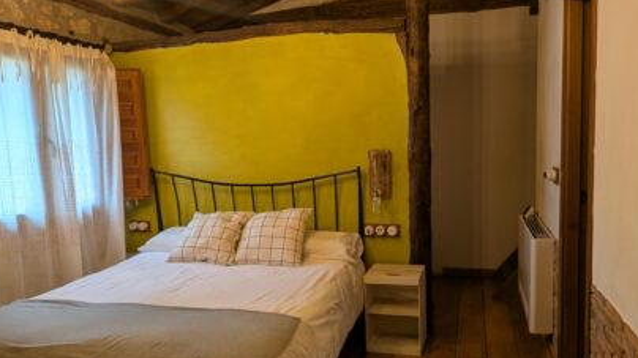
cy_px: 207
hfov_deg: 67.9
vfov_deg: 41.4
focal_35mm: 28
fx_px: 474
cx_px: 326
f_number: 2.2
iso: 43
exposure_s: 1/23.8
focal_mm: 1.95
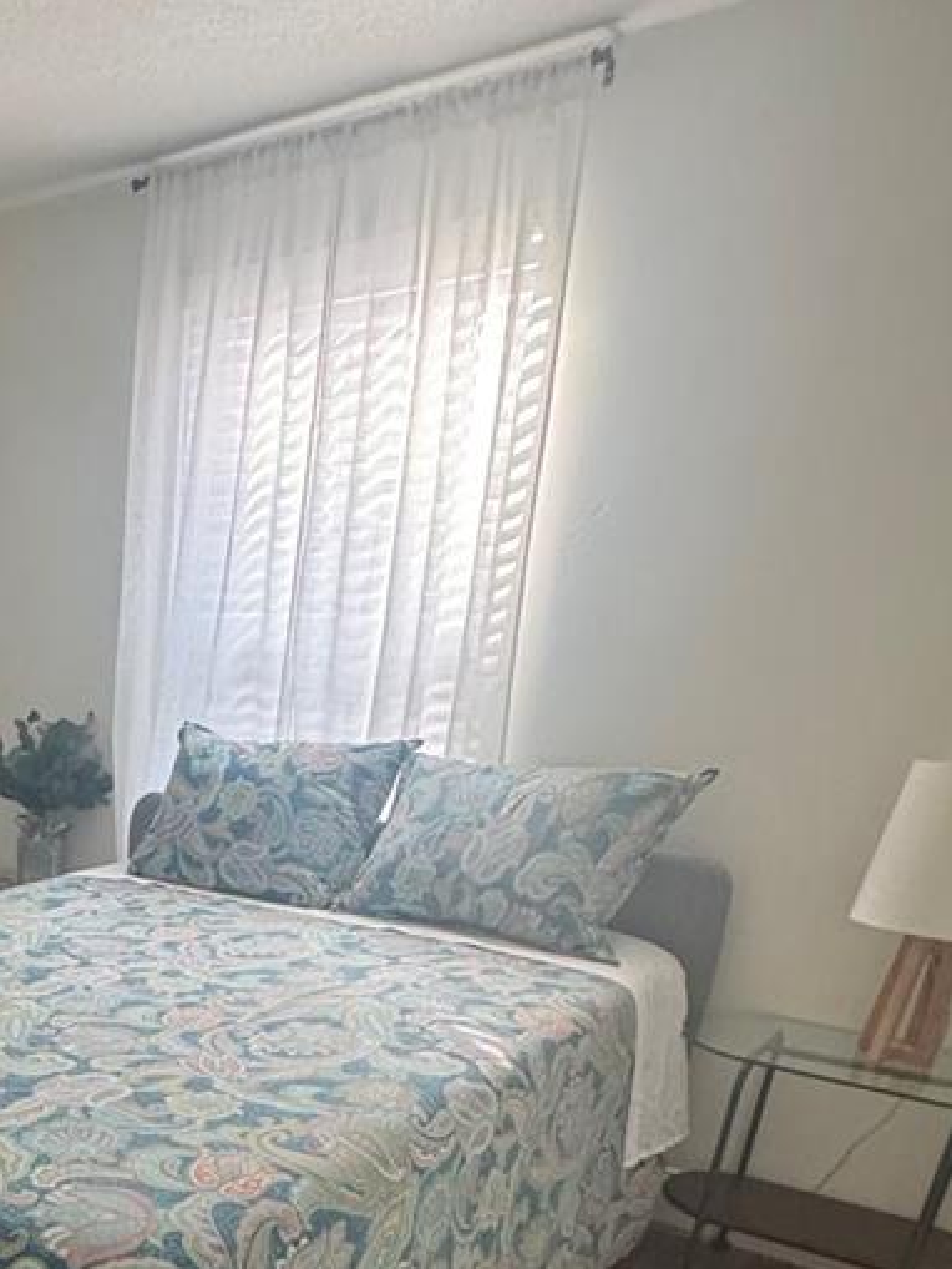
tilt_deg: -26.3
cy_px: 1214
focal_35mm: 33
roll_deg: -0.5
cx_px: 42
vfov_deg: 47.7
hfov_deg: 39.0
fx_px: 1210
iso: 320
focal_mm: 2.22
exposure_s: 1/94
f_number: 2.2
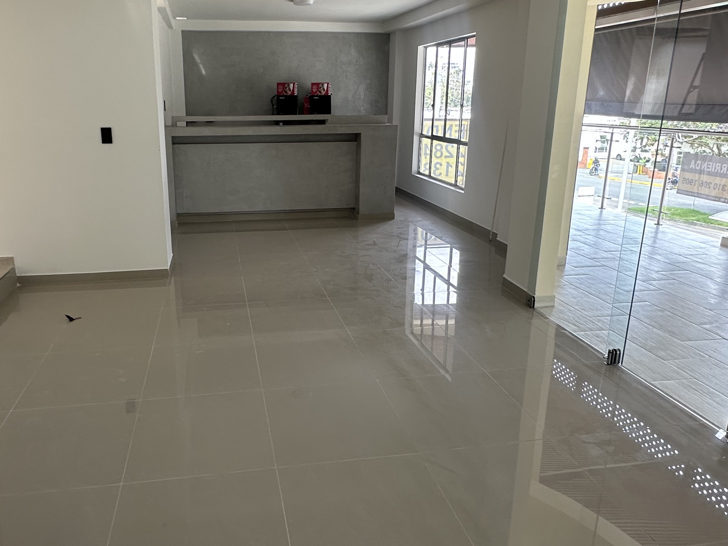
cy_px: 238
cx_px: 294
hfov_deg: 66.7
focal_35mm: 26
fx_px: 547
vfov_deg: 52.9
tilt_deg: -14.9
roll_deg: -0.9
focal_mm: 2.22
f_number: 2.2
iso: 80
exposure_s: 1/99
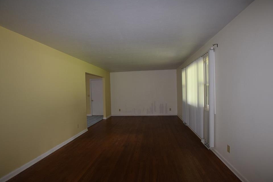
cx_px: 136
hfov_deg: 96.7
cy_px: 94
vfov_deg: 73.7
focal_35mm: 16
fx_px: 121
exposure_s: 1/60
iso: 800
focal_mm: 10
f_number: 4
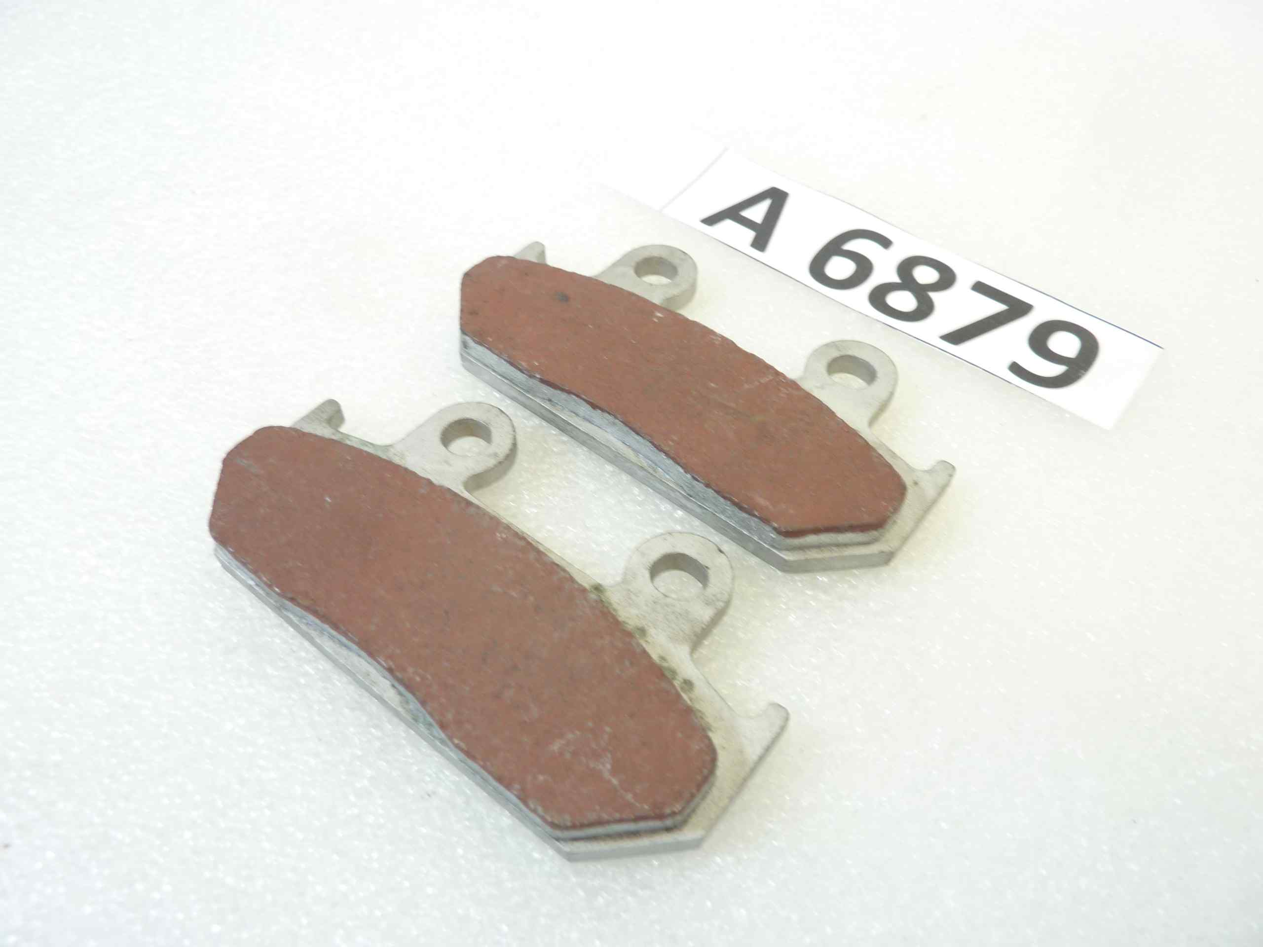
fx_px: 912
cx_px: 632
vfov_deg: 54.9
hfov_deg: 69.4
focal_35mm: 25
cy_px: 474
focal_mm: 4.1
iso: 80
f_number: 3.3
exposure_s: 1/20
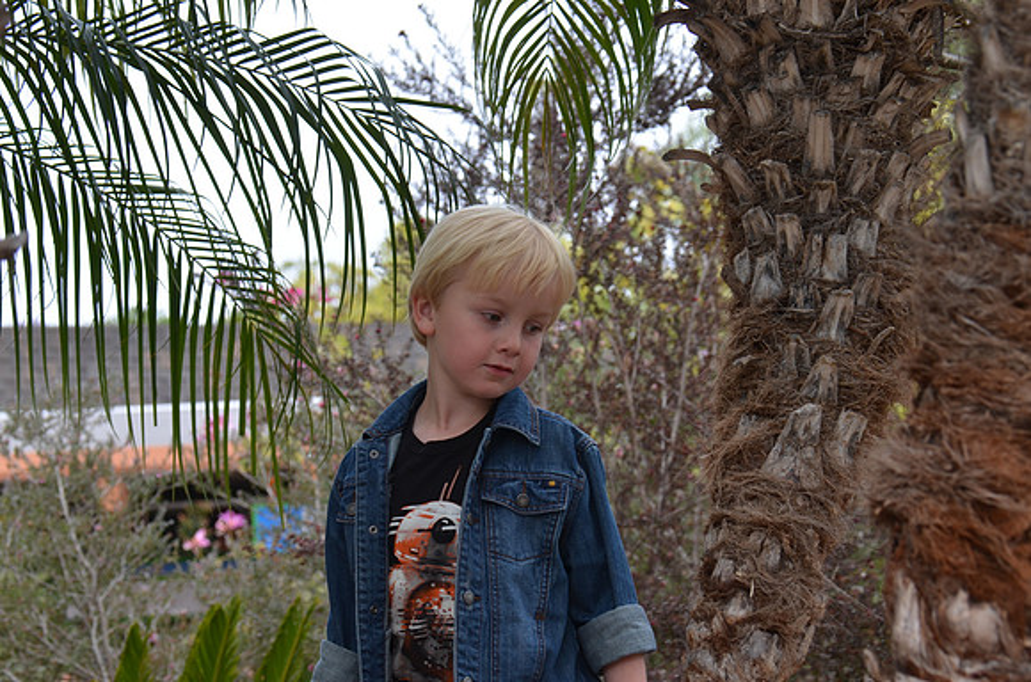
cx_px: 516
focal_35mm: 117
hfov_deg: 17.5
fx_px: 3343
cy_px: 341
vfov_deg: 11.7
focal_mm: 78
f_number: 7.1
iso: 200
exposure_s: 1/200
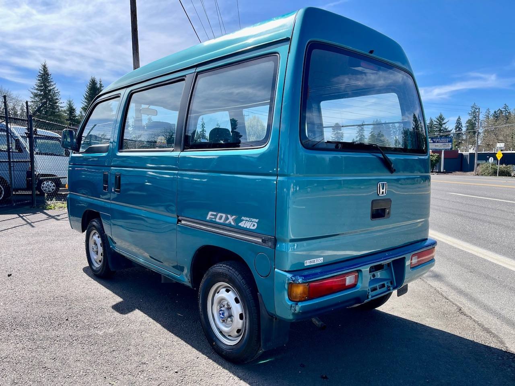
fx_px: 372
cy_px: 193
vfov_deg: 54.9
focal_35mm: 25
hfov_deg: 69.4
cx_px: 258
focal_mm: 5.1
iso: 32
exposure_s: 1/1553
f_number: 1.6
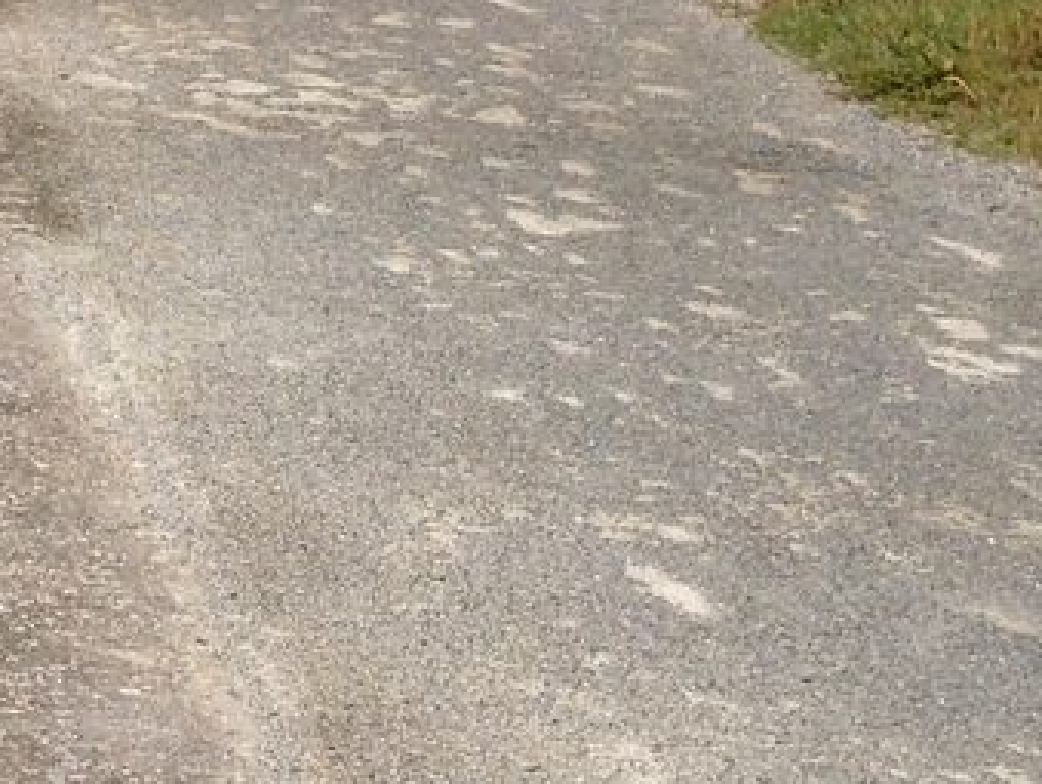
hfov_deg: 11.0
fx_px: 4972
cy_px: -689
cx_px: -999
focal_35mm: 165
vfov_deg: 8.6
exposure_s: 1/2762
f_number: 2.4
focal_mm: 4.28
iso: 50
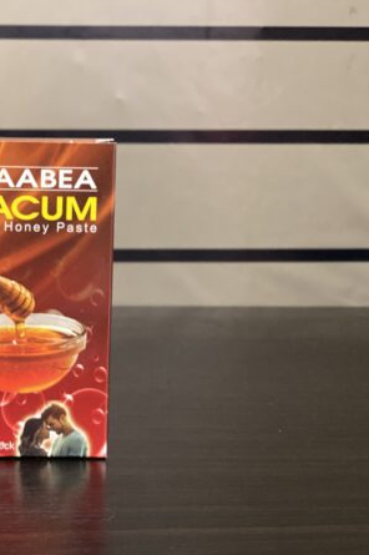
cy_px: 276
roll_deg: +1.3
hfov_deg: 18.2
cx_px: 14
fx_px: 1124
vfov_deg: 27.7
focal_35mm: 73
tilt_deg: -6.4
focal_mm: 6
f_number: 2
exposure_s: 1/37
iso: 400
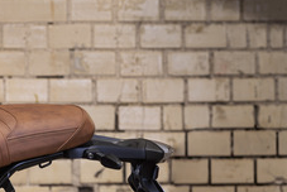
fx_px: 4742
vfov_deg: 2.3
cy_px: 220
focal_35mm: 594
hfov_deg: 3.4
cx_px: -335
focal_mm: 135
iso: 100
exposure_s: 1.3
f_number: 5.6
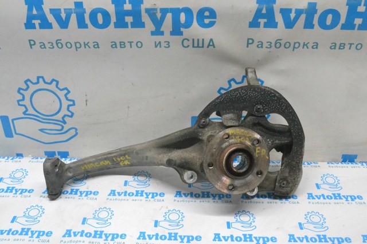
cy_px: 122
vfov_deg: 36.8
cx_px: 184
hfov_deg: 53.2
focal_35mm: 36
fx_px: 367
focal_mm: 24
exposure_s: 1/160
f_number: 10
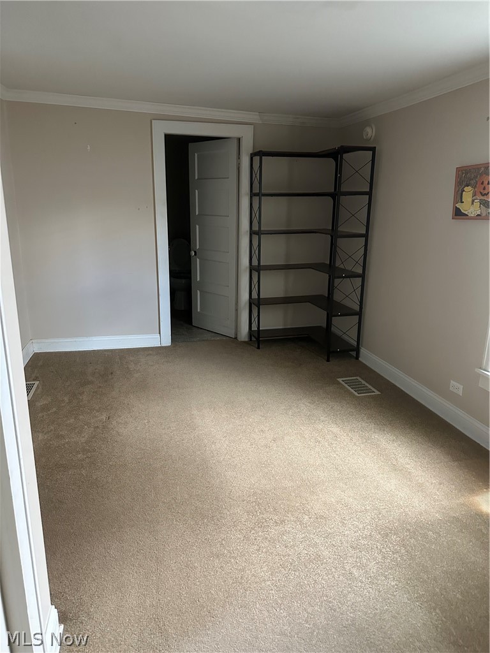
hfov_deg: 56.8
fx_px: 453
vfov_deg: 71.6
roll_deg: -2.1
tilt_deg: -15.4
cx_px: 245
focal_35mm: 24
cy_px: 326
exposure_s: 1/60
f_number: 1.78
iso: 640
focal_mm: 6.86
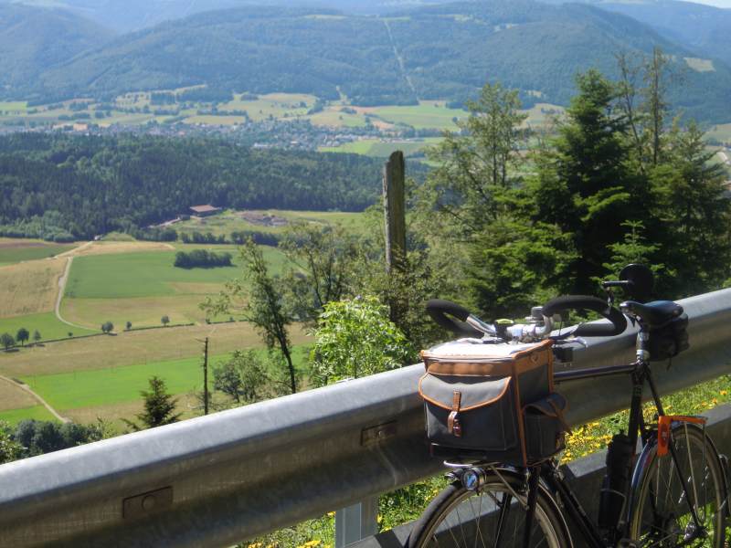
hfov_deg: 35.5
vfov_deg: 27.0
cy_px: 274
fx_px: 1140
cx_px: 366
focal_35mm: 54
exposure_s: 1/640
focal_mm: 9.6
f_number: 3.7
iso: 100
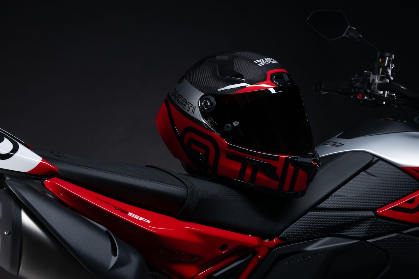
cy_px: 140
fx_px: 512
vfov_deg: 30.5
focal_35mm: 44
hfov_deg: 44.5
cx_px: 210
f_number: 11
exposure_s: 1/160
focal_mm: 44
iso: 100
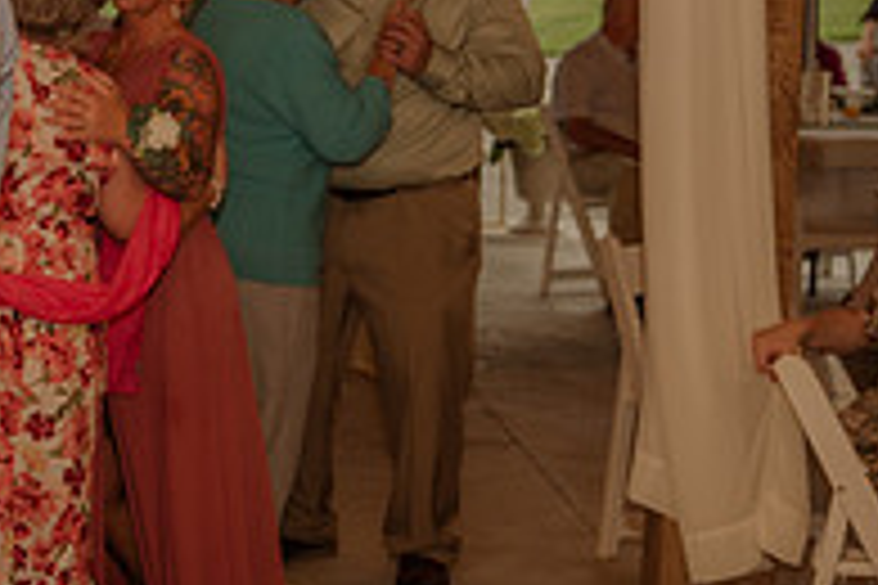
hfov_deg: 17.8
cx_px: -279
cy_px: 135
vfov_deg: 12.8
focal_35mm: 107
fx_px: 2609
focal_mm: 36
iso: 320
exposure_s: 1/200
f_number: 4
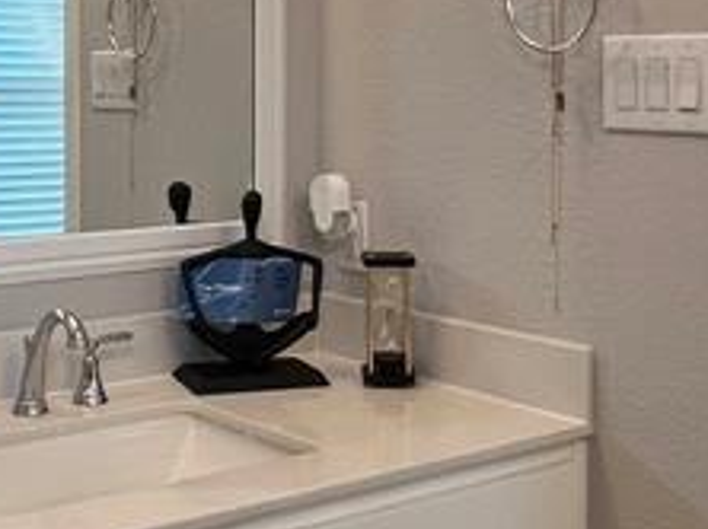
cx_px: 210
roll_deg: +0.2
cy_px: 80
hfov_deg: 31.8
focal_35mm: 60
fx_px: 1226
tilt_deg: -1.0
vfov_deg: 23.9
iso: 160
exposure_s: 1/120
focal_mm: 1.57
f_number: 1.8
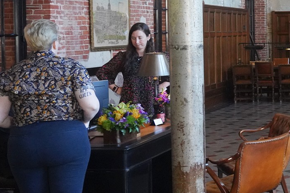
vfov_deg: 16.9
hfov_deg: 21.9
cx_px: 411
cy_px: 31
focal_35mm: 80
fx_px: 645
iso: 6400
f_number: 7.1
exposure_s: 1/100
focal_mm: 28
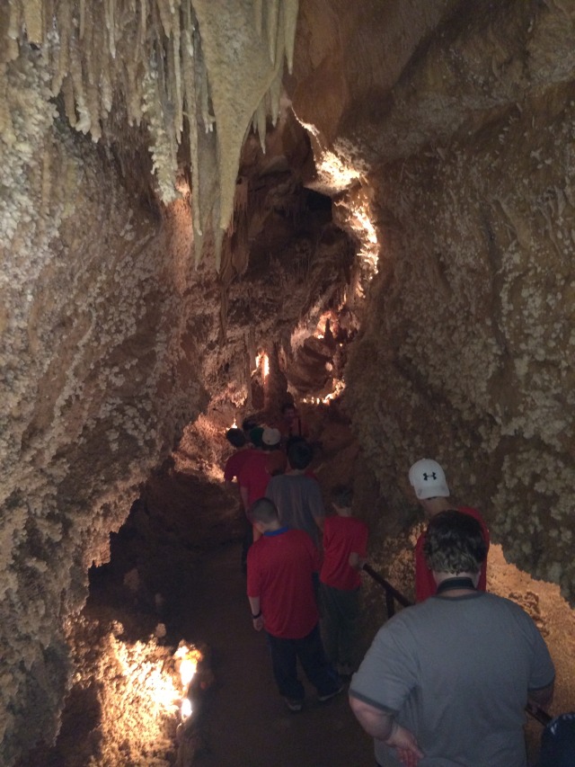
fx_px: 642
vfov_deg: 61.7
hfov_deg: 48.2
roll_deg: +5.6
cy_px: 384
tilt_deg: -11.6
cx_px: 288
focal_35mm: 29
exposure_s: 1/16
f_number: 2.2
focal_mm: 4.15
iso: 320
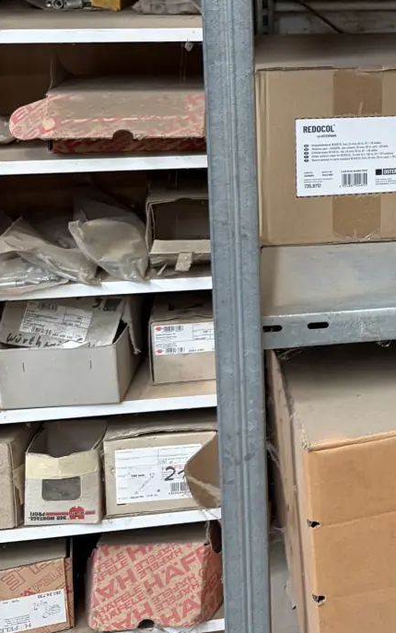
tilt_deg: -12.5
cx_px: 661
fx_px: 1328
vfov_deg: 26.0
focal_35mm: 77
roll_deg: -0.7
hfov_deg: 15.2
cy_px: 71
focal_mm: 5.96
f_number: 1.6
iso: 100
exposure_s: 1/121
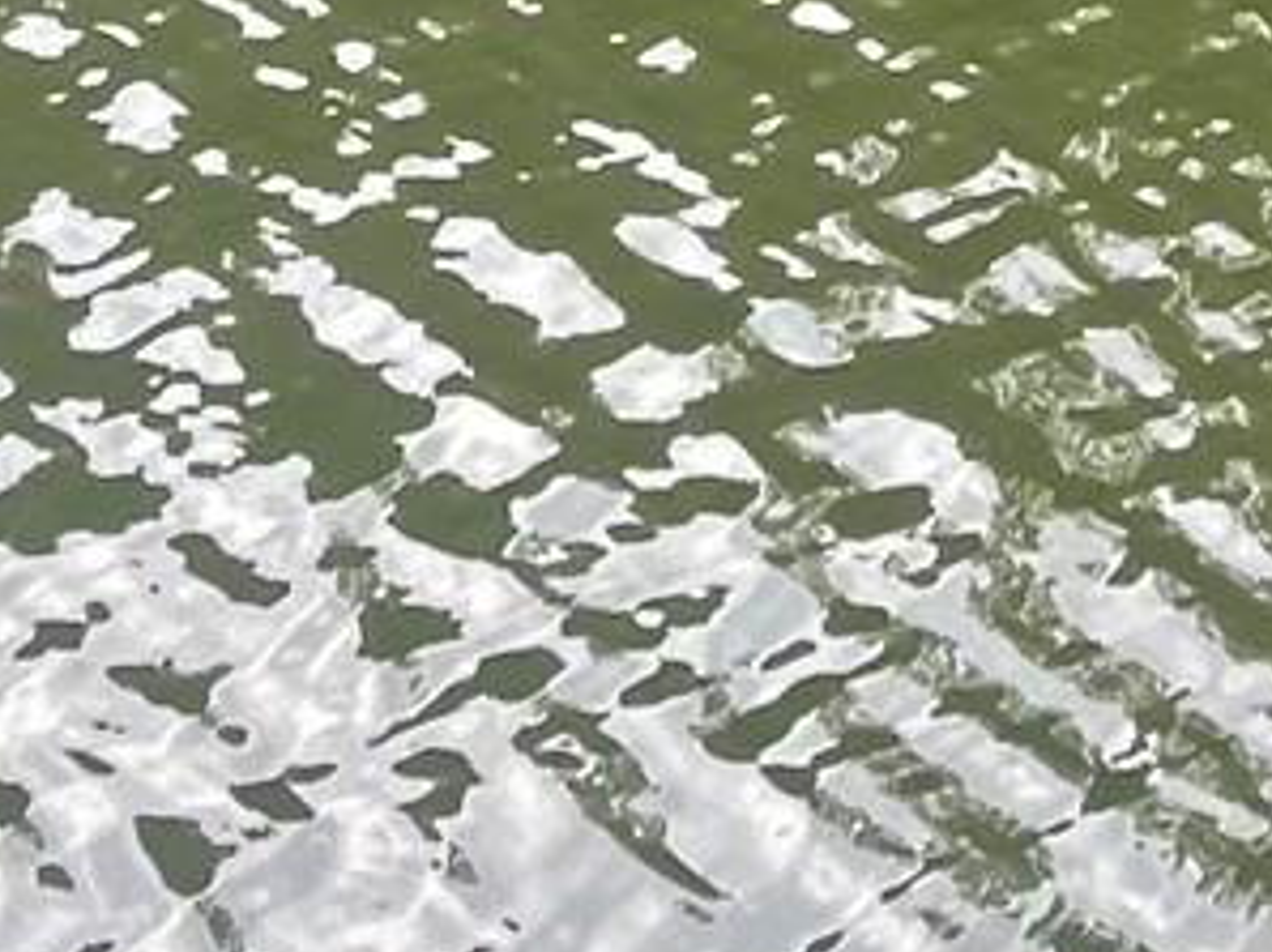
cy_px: -1656
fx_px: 6315
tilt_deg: -6.8
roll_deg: -2.7
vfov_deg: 7.7
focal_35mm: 172
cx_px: 952
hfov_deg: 11.5
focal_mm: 5.1
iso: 32
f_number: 1.6
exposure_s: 1/501
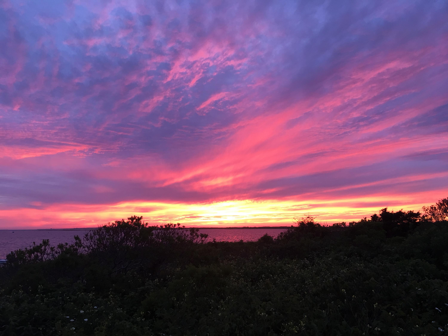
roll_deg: +0.5
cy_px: 168
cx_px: 224
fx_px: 375
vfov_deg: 48.2
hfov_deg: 61.7
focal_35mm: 29
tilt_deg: +10.3
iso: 25
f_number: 2.2
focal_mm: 4.15
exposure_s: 1/15
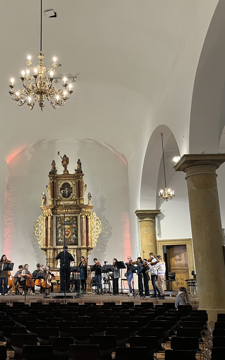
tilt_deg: +15.0
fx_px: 363
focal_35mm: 37
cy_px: 181
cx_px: 63
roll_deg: -0.4
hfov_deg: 33.9
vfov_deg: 52.7
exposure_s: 1/50
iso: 160
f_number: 1.6
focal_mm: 5.1
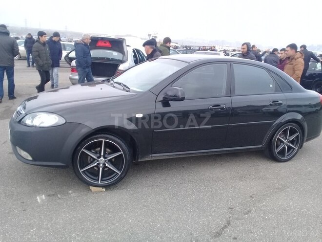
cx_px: 161
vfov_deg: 45.4
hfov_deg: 58.4
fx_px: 288
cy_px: 121
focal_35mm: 31
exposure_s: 1/106
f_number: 2.2
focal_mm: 3.3
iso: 50
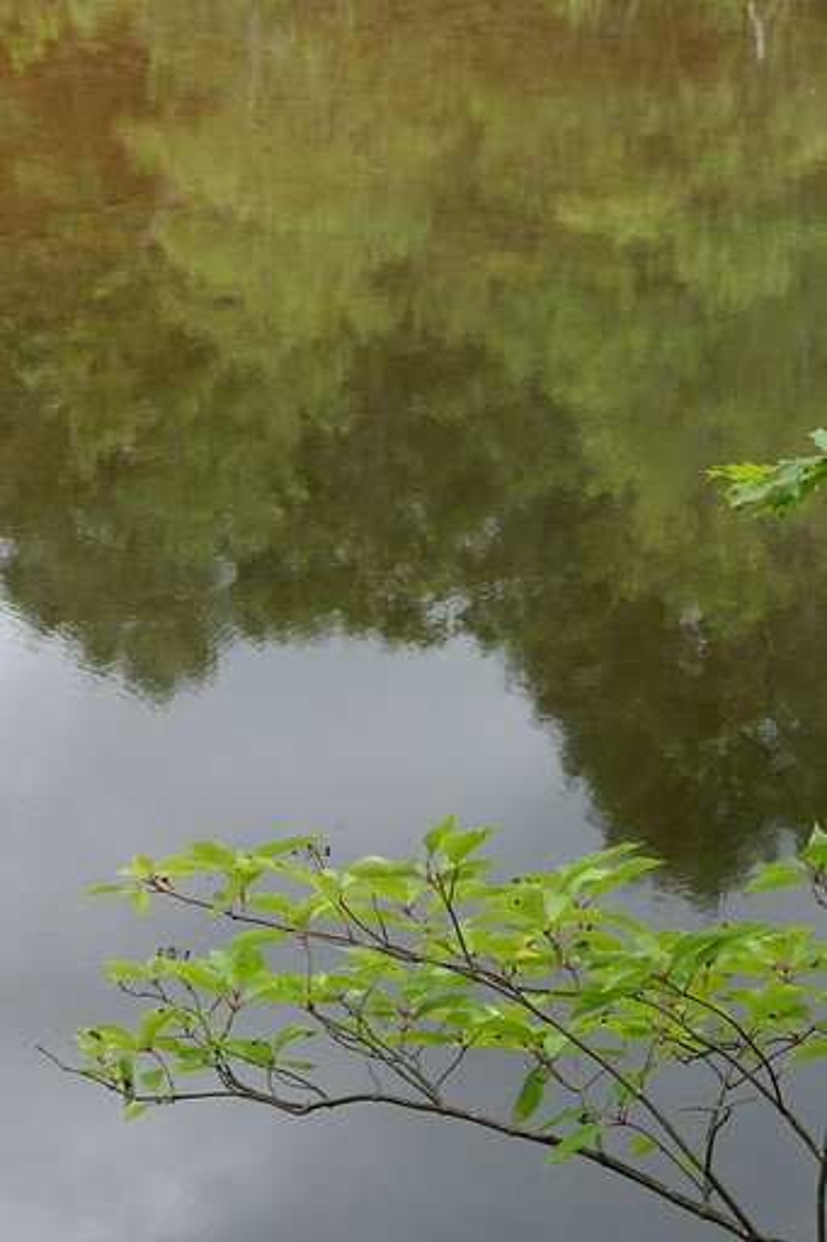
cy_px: 621
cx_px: 414
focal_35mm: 75
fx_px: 2586
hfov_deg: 18.2
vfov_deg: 27.0
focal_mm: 50
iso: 800
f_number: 5.6
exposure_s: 1/250
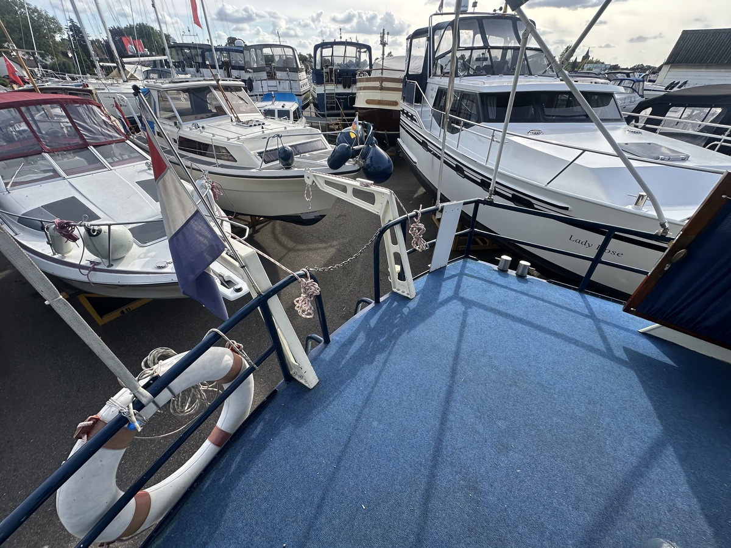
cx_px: 366
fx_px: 296
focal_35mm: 14
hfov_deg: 102.1
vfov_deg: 85.7
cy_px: 274
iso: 40
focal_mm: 2.22
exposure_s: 1/609
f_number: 2.2
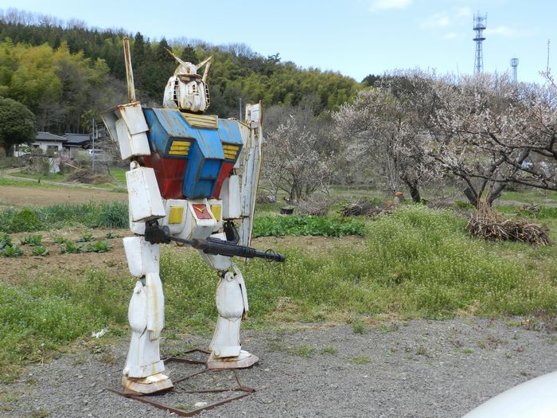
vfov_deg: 37.7
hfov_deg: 49.0
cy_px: 209
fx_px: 611
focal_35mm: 38
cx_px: 278
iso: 160
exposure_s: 1/640
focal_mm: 6.7
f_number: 4
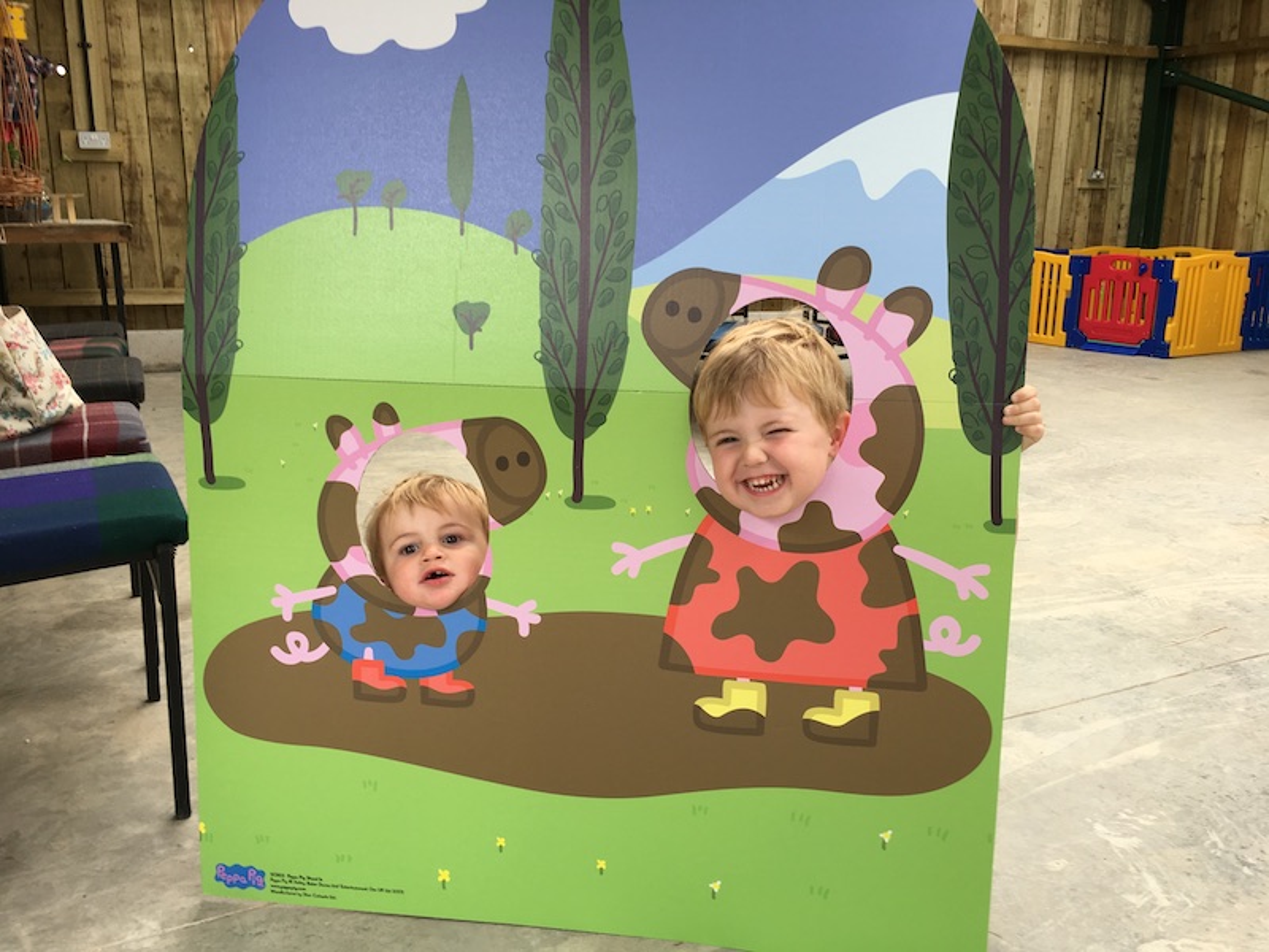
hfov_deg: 61.7
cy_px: 476
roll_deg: -1.1
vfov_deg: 48.2
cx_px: 634
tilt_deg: -12.6
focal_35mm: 29
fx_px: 1063
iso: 25
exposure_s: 1/102
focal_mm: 4.15
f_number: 2.2
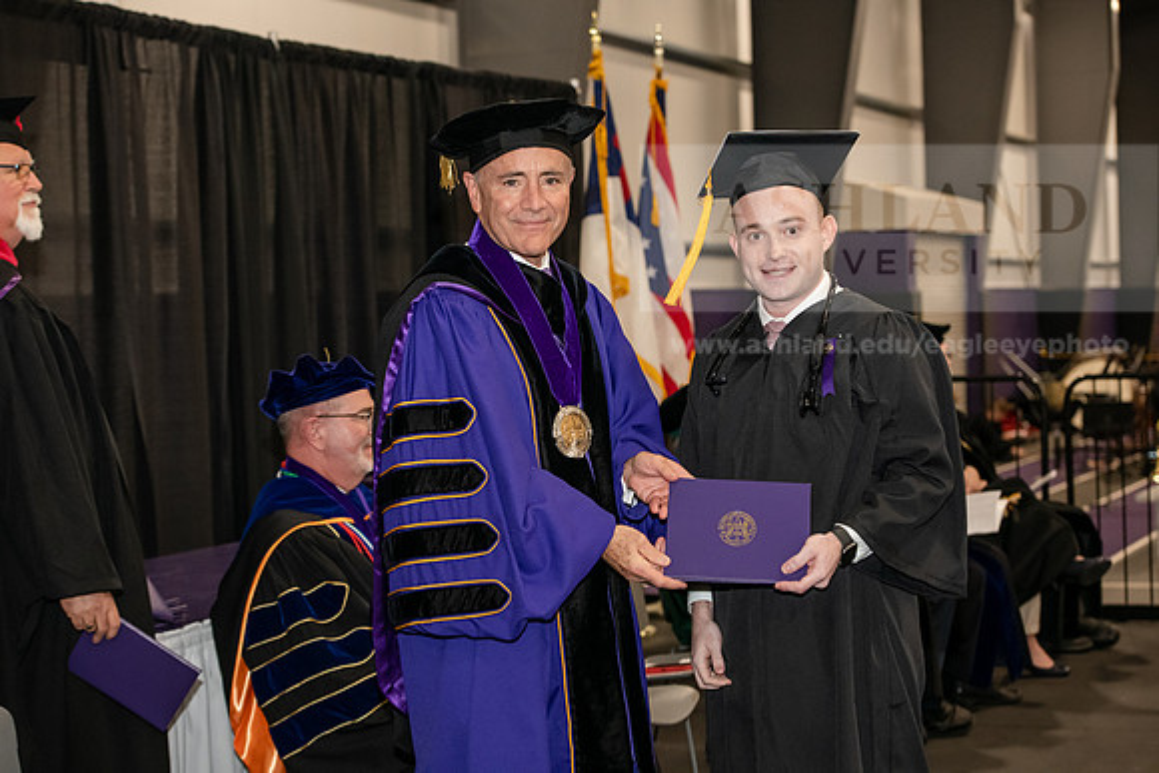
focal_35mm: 70
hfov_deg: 28.8
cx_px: 580
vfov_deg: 19.5
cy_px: 386
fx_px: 2254
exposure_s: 1/200
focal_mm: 70
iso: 2500
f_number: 5
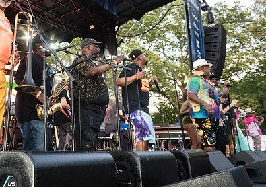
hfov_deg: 47.4
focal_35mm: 38
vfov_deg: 35.9
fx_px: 286
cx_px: 56
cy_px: 61
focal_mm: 24
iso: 2500
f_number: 4
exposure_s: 1/200
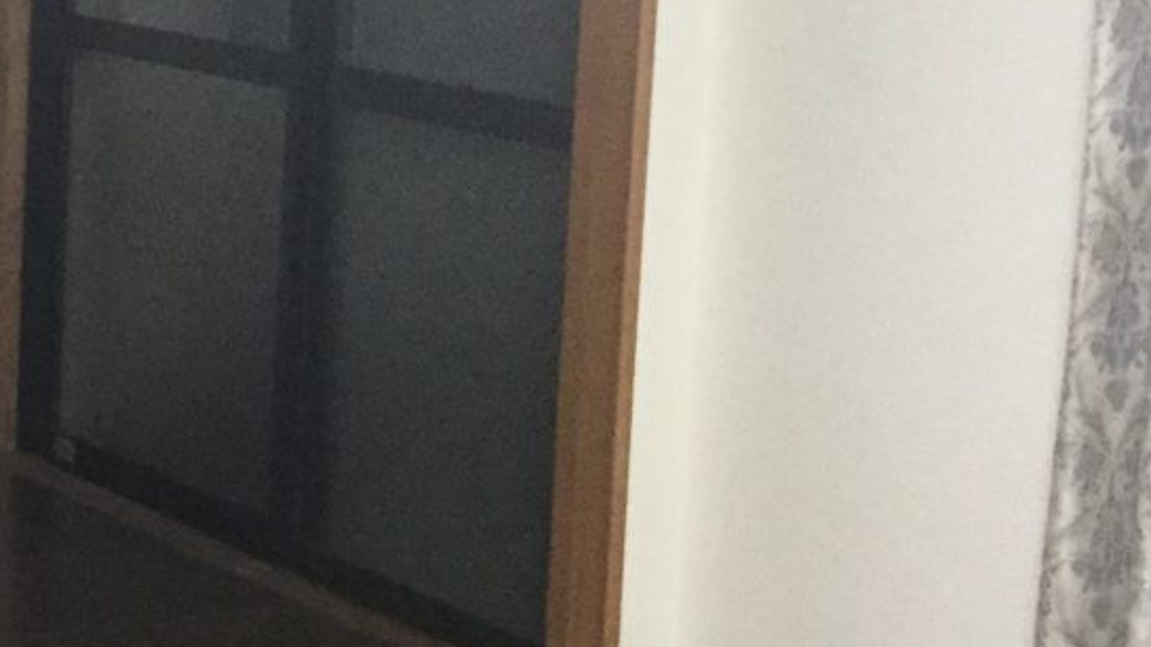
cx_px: -392
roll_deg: -1.7
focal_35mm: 99
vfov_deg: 12.2
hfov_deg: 19.7
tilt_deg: -8.4
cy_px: 99
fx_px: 3021
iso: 200
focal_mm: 3.3
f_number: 2.4
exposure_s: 1/20
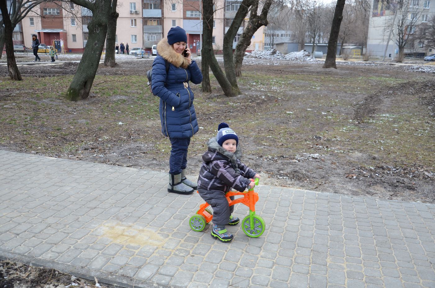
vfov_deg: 41.5
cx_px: 218
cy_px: 144
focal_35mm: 32
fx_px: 380
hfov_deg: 59.6
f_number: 3.8
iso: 400
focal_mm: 21
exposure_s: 1/320
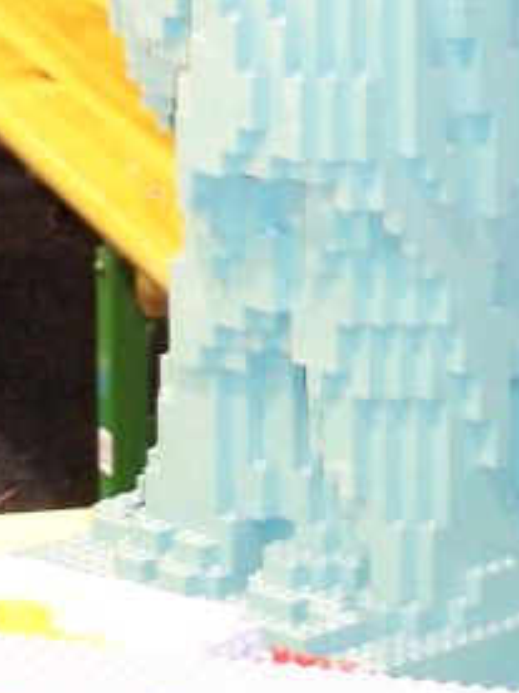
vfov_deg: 7.6
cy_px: -444
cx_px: 306
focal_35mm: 256
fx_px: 5118
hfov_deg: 5.8
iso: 140
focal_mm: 11.5
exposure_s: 1/2
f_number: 3.2
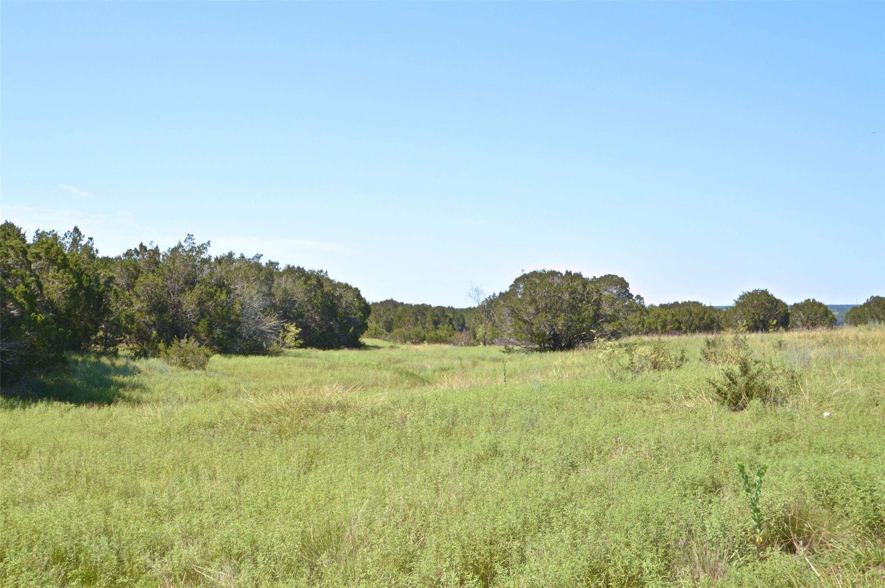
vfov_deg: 36.8
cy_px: 294
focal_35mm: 36
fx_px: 884
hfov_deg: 53.2
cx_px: 442
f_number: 14
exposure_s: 1/50
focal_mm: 24
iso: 200
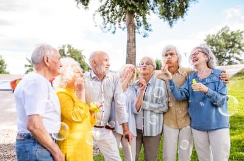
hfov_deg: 54.5
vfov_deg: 37.7
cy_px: 80
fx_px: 237
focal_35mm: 35
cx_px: 122
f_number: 2.8
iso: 200
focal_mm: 35
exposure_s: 1/800
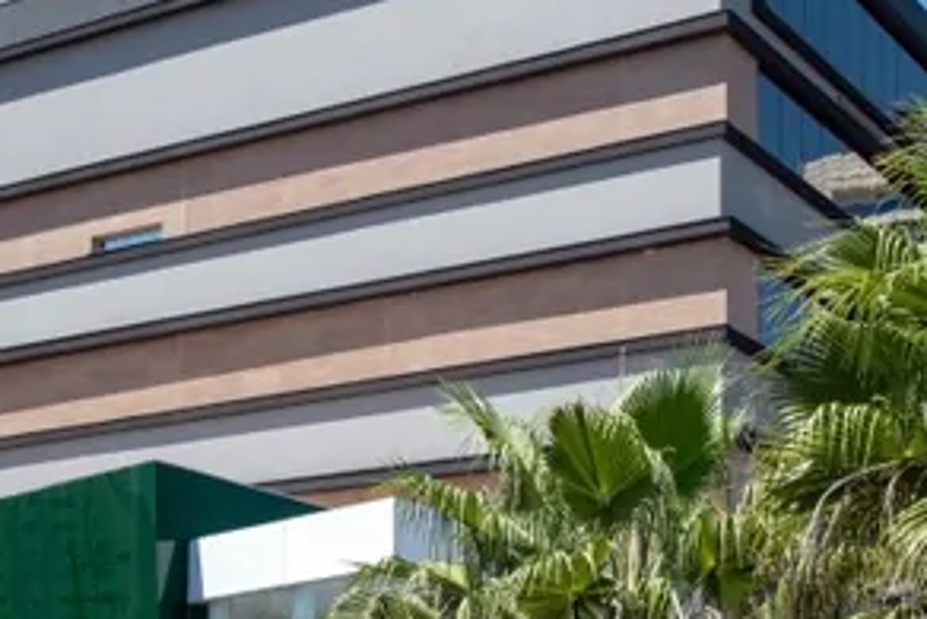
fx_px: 1906
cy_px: 419
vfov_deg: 18.4
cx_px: 473
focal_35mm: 74
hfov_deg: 27.3
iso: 250
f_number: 9
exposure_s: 1/250
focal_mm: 24
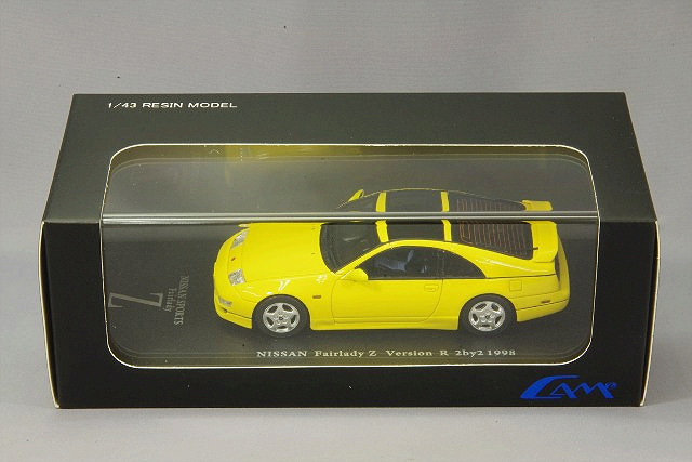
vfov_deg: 12.2
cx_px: 346
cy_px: 231
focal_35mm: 112
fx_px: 2153
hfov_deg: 18.3
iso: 400
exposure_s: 1/1.25
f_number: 32
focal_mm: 75
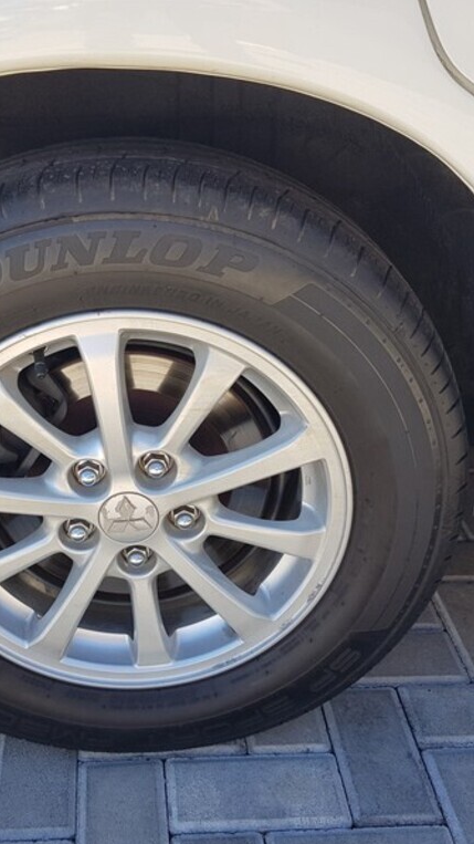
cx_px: 139
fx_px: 849
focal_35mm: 38
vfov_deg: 52.8
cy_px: 424
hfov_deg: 30.8
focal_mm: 4.3
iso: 40
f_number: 1.7
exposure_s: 1/392
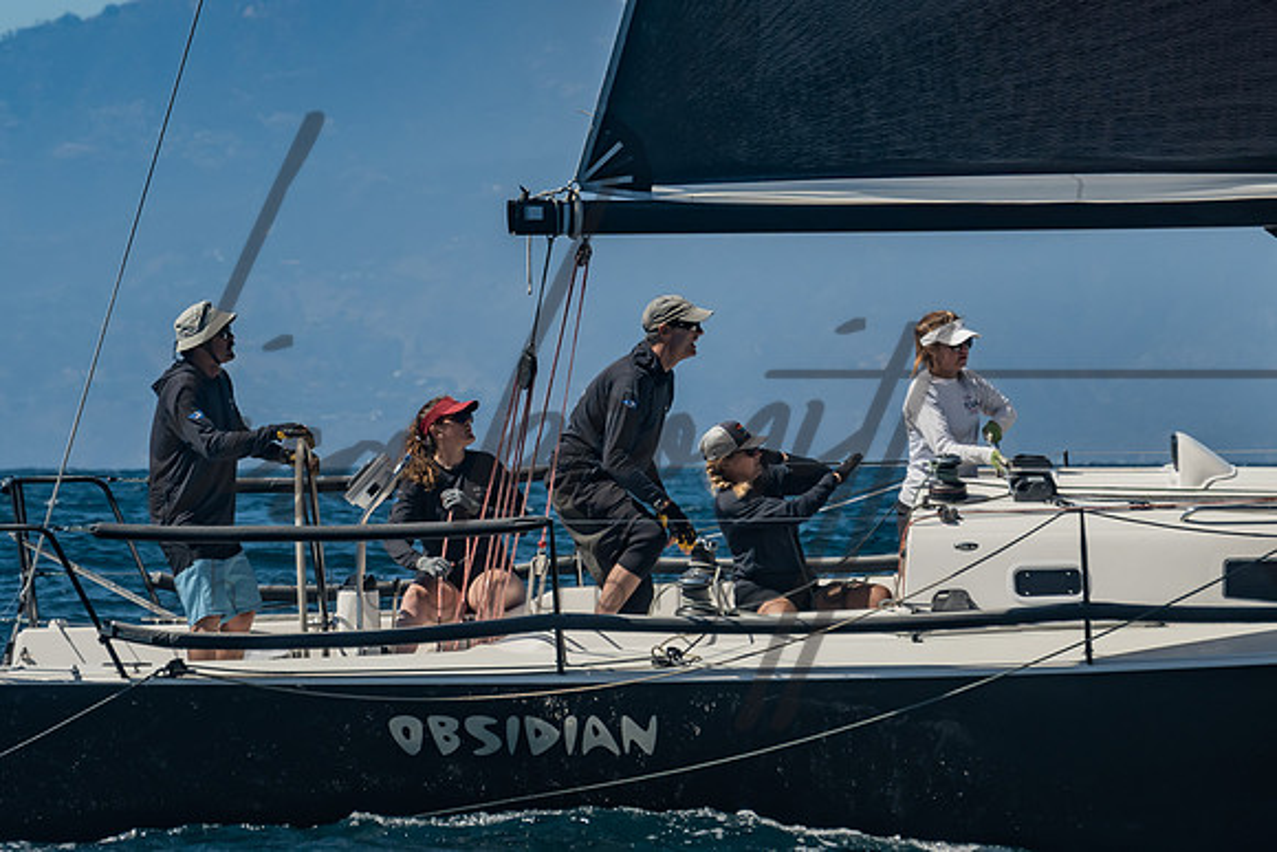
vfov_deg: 4.6
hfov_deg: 6.9
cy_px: 248
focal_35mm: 297
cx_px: 397
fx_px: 10529
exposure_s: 1/800
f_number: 6.3
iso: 160
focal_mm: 145
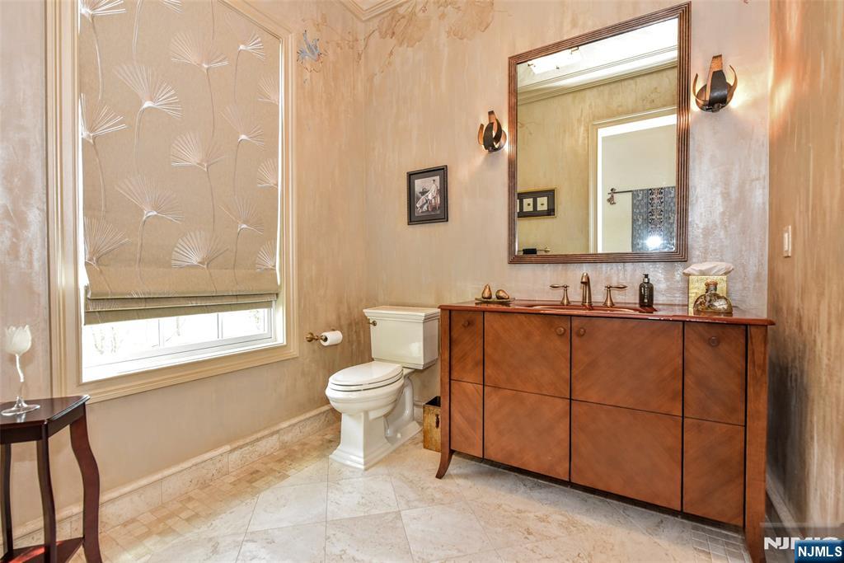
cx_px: 422
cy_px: 282
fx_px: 375
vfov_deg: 73.8
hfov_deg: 96.7
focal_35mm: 16
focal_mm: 16
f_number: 4.5
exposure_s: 1/80
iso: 800
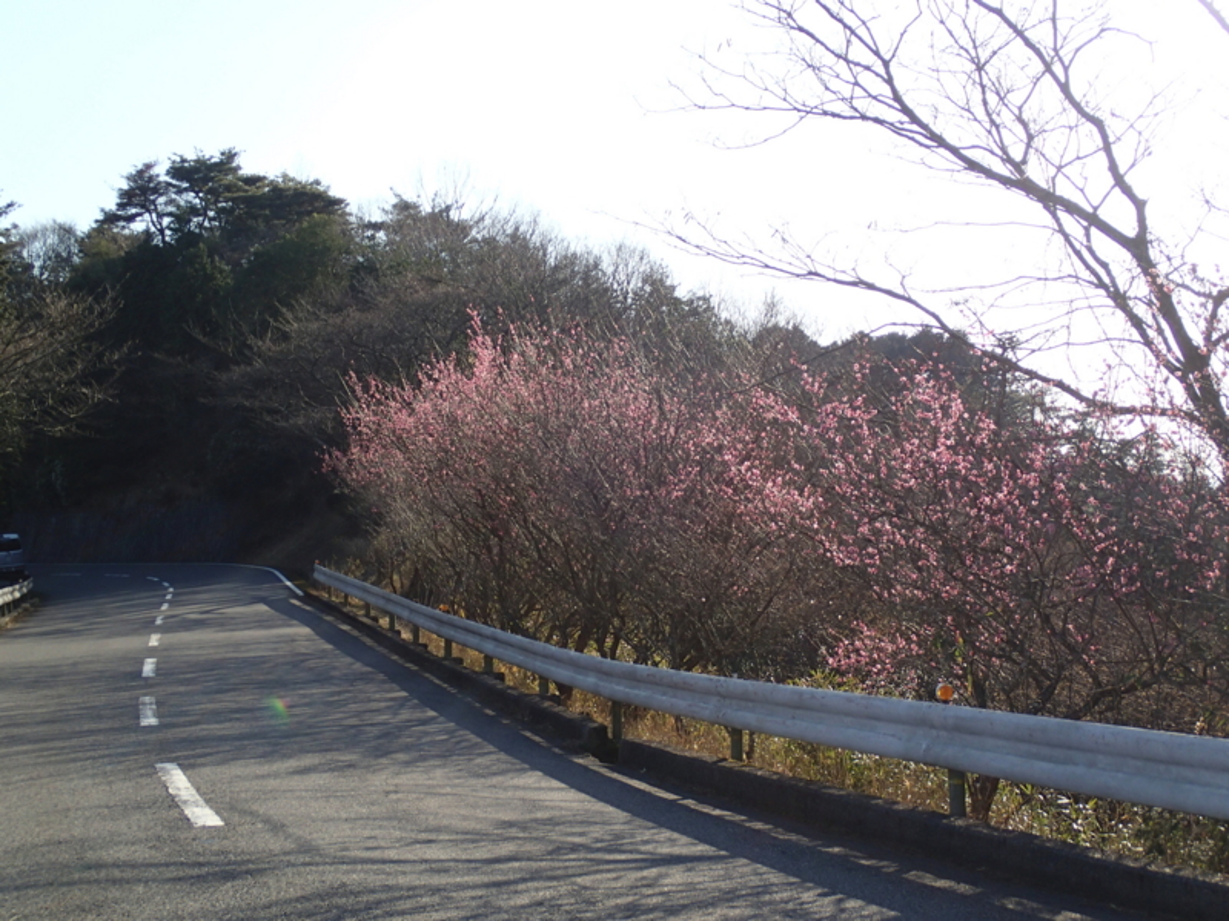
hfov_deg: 41.2
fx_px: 1633
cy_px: 460
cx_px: 614
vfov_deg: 31.5
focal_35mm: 46
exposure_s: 1/400
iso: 100
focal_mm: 8.41
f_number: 4.5
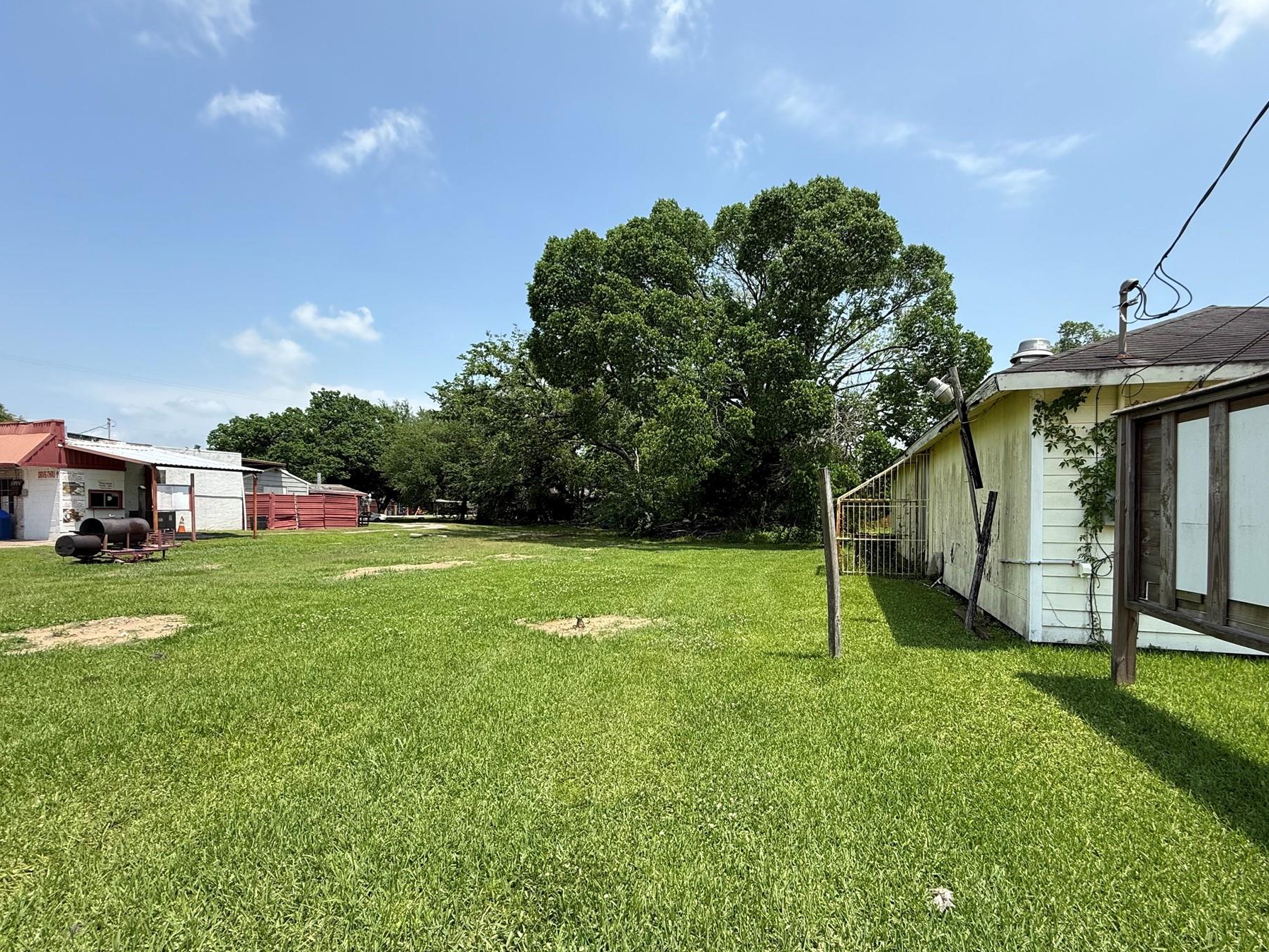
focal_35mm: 16
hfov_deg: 94.4
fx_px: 587
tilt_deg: -0.9
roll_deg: -0.9
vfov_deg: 77.9
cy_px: 519
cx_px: 666
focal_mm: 2.22
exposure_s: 1/1211
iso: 50
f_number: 2.2
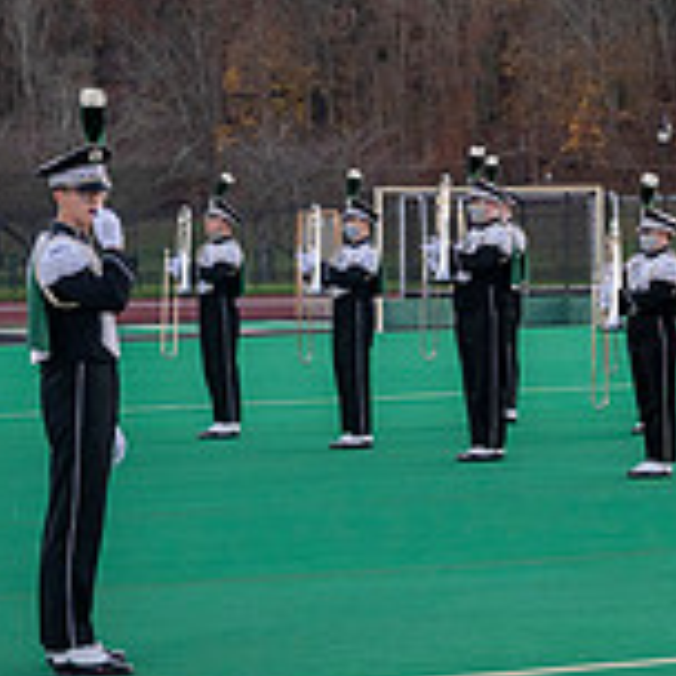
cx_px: 1050
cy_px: 285
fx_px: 3866
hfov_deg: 9.7
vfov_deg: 10.0
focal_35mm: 175
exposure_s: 1/2000
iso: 2000
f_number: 4
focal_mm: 54
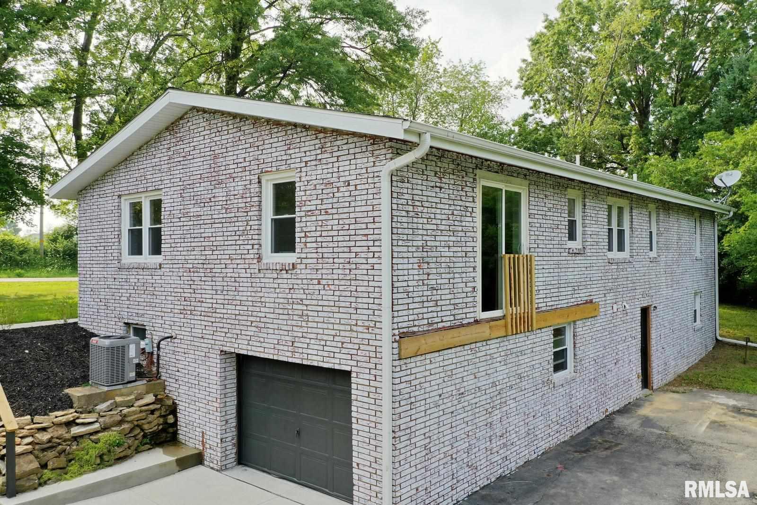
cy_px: 252
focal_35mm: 28
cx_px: 378
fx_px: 589
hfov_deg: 65.5
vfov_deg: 46.4
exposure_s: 1/200
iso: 100
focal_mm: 10.26
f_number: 4.5
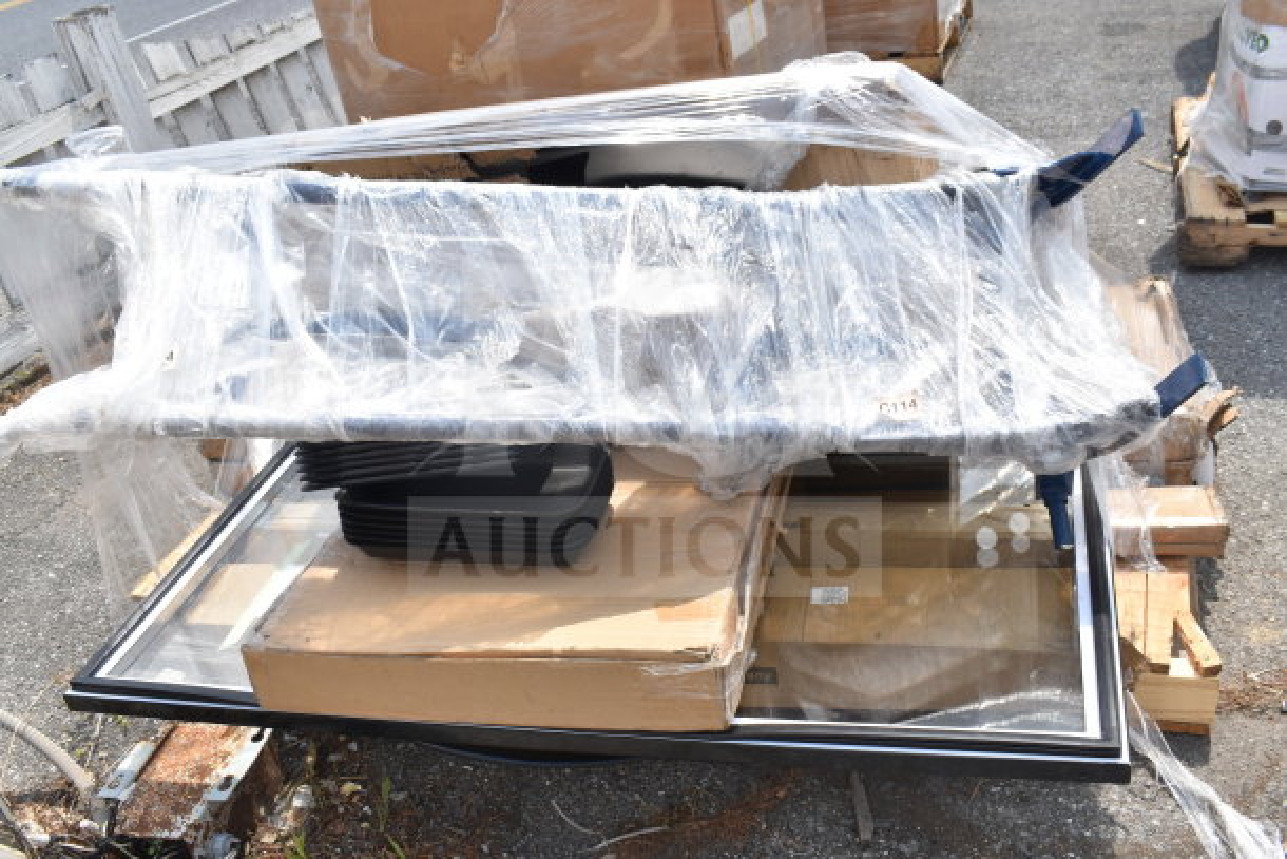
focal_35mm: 33
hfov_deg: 57.2
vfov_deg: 40.0
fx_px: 1180
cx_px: 644
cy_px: 430
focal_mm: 22
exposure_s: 1/250
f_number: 8
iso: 200
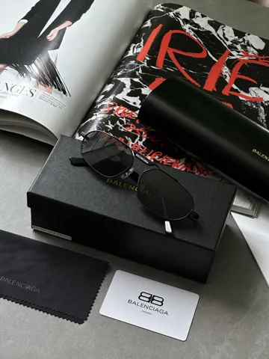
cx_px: 134
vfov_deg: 25.3
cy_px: 180
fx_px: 798
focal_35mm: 77
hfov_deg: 19.1
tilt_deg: -47.6
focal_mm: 9
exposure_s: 1/99
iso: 100
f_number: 2.8
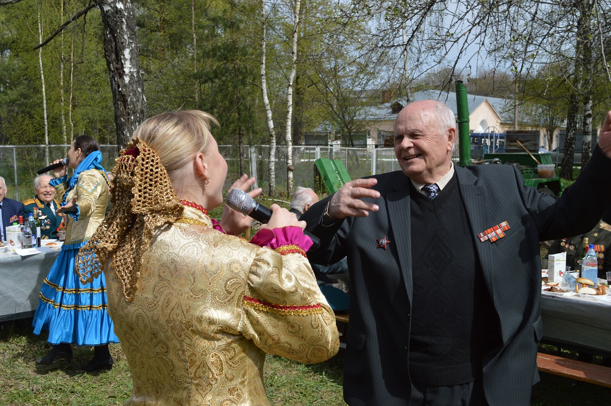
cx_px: 306
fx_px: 712
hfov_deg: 46.4
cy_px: 203
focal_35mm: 42
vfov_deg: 31.8
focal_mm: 28
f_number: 8
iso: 100
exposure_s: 1/320
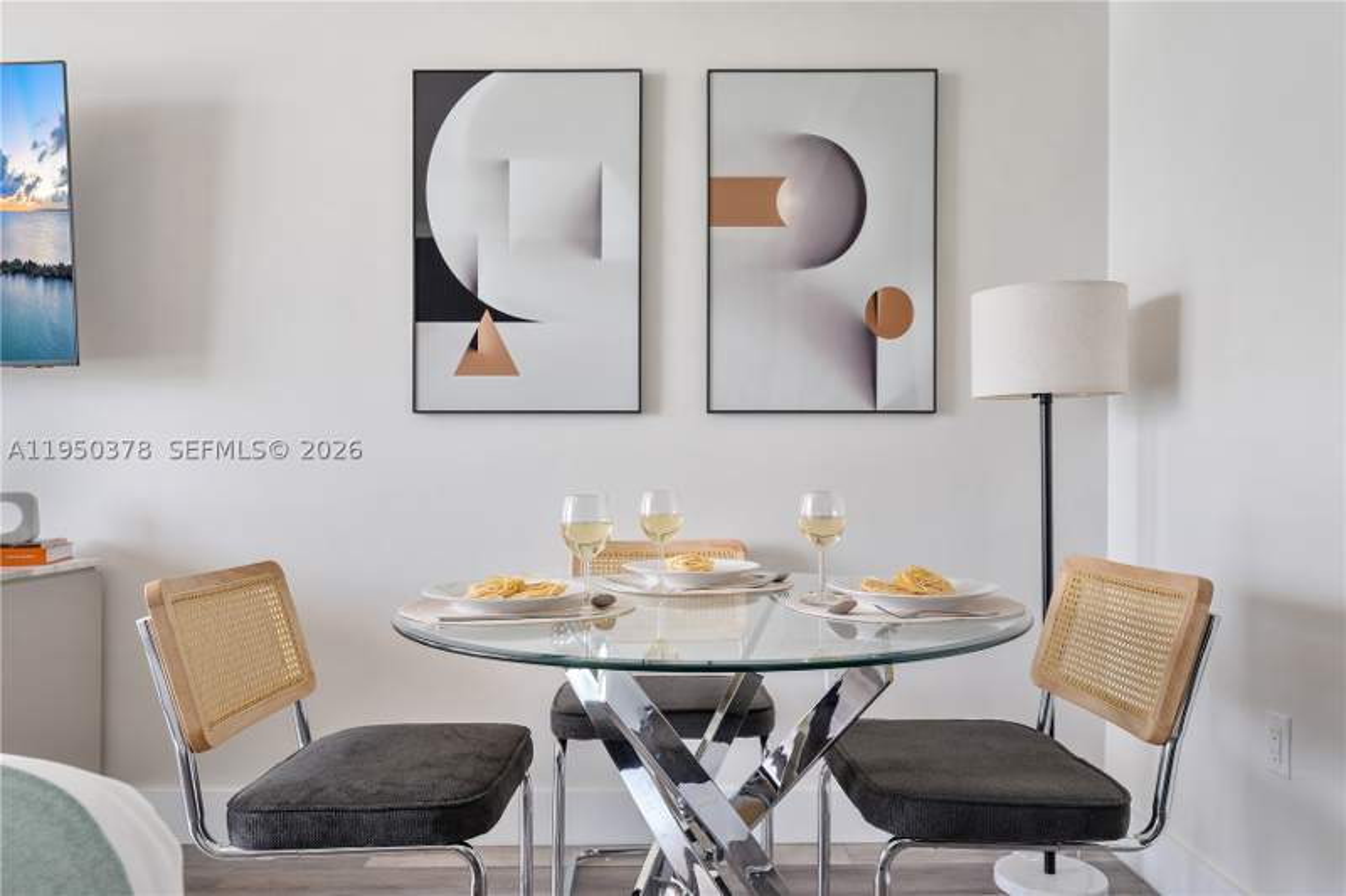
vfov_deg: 51.3
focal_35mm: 25
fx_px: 934
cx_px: 673
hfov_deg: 71.5
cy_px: 448
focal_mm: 25
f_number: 8
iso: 640
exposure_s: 1/30
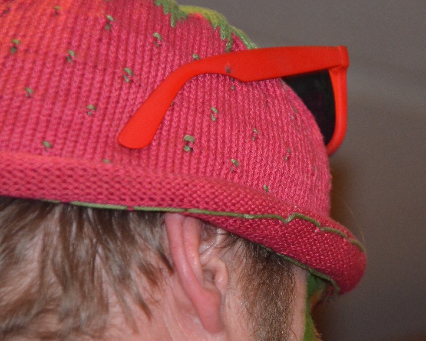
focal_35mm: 398
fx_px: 5017
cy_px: 158
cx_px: 283
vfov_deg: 3.9
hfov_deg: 4.9
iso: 3200
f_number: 6.3
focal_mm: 200
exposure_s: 1/60
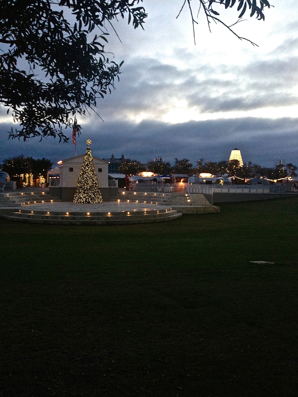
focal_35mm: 33
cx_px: 149
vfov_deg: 55.4
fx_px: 379
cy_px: 198
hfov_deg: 42.9
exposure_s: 1/20
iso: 250
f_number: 2.4
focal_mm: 4.13
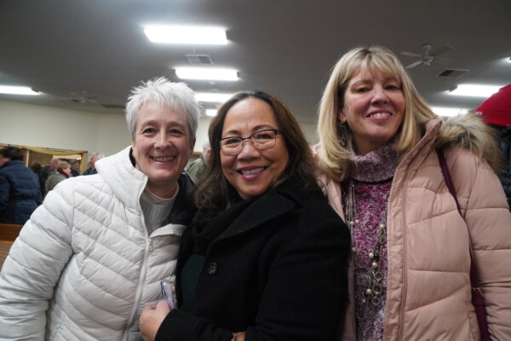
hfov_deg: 73.7
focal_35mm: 24
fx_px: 341
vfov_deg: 53.1
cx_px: 256
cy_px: 170
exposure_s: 1/30
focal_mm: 16
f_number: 6.3
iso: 1250
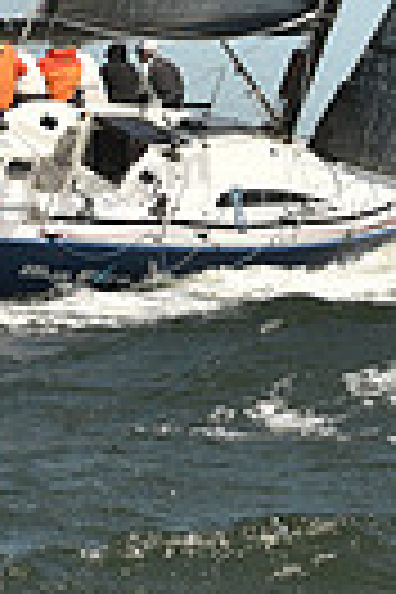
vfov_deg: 6.5
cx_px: 443
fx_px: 5082
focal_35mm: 308
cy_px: -522
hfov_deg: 4.5
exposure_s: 1/800
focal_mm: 70
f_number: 9
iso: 250
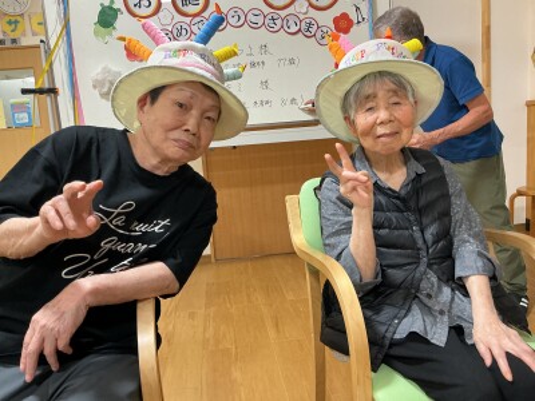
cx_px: 268
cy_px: 200
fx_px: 448
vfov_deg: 48.2
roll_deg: +5.0
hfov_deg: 61.7
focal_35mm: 29
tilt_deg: -7.8
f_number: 1.8
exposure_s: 1/60
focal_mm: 3
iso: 125
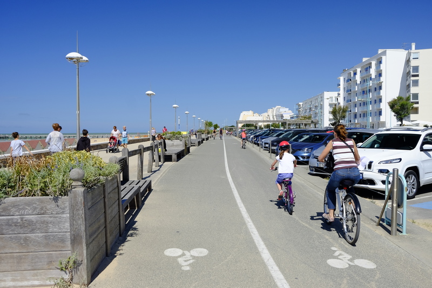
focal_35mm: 35
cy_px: 144
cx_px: 216
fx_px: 420
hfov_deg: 54.4
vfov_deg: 37.8
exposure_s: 1/250
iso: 400
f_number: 8
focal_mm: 23
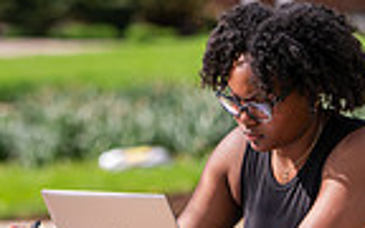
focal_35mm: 351
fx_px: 3492
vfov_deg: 3.7
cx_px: 188
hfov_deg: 6.0
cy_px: -63
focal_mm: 110
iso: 100
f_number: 3.2
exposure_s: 1/500
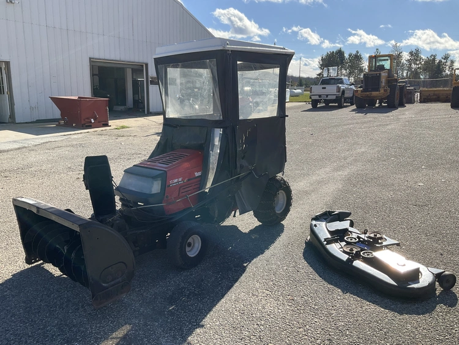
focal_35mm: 29
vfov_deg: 48.3
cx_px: 230
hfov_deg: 61.6
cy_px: 172
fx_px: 385
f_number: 1.8
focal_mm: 3
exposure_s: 1/1577
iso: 25
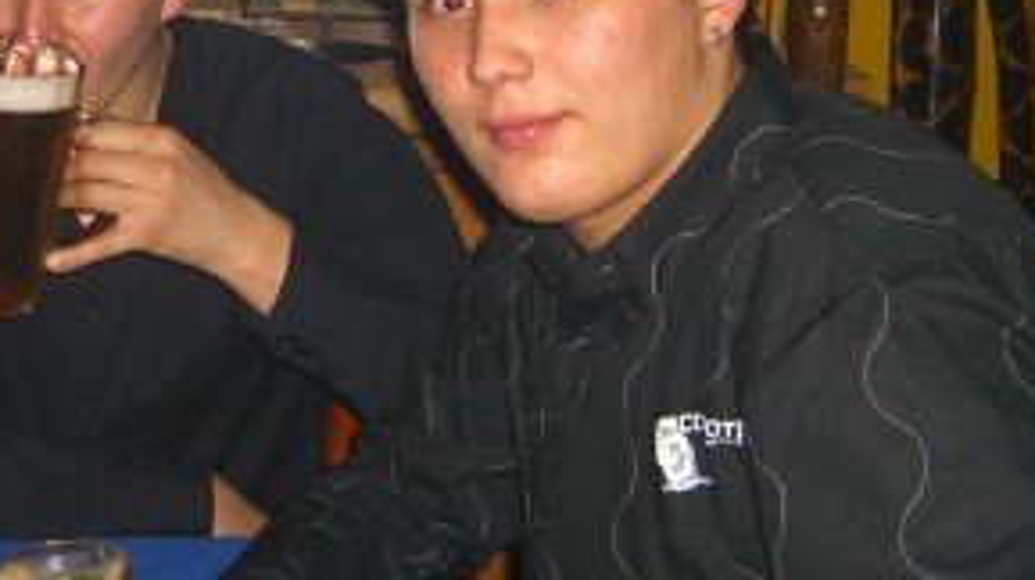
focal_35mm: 86
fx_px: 2358
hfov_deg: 24.5
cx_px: 261
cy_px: 154
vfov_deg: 14.0
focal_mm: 7.9
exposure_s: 1/60
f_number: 2.8
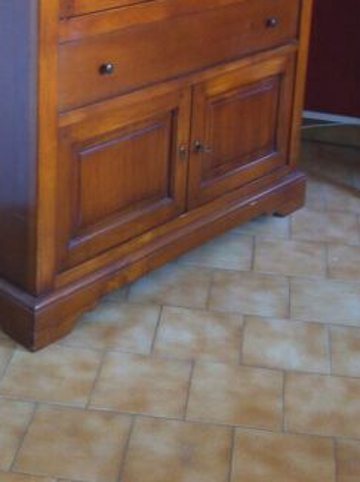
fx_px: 961
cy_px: 13
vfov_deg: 26.8
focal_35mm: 69
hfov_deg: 21.2
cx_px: 178
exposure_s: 1/15
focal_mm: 3.85
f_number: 2.8
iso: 125
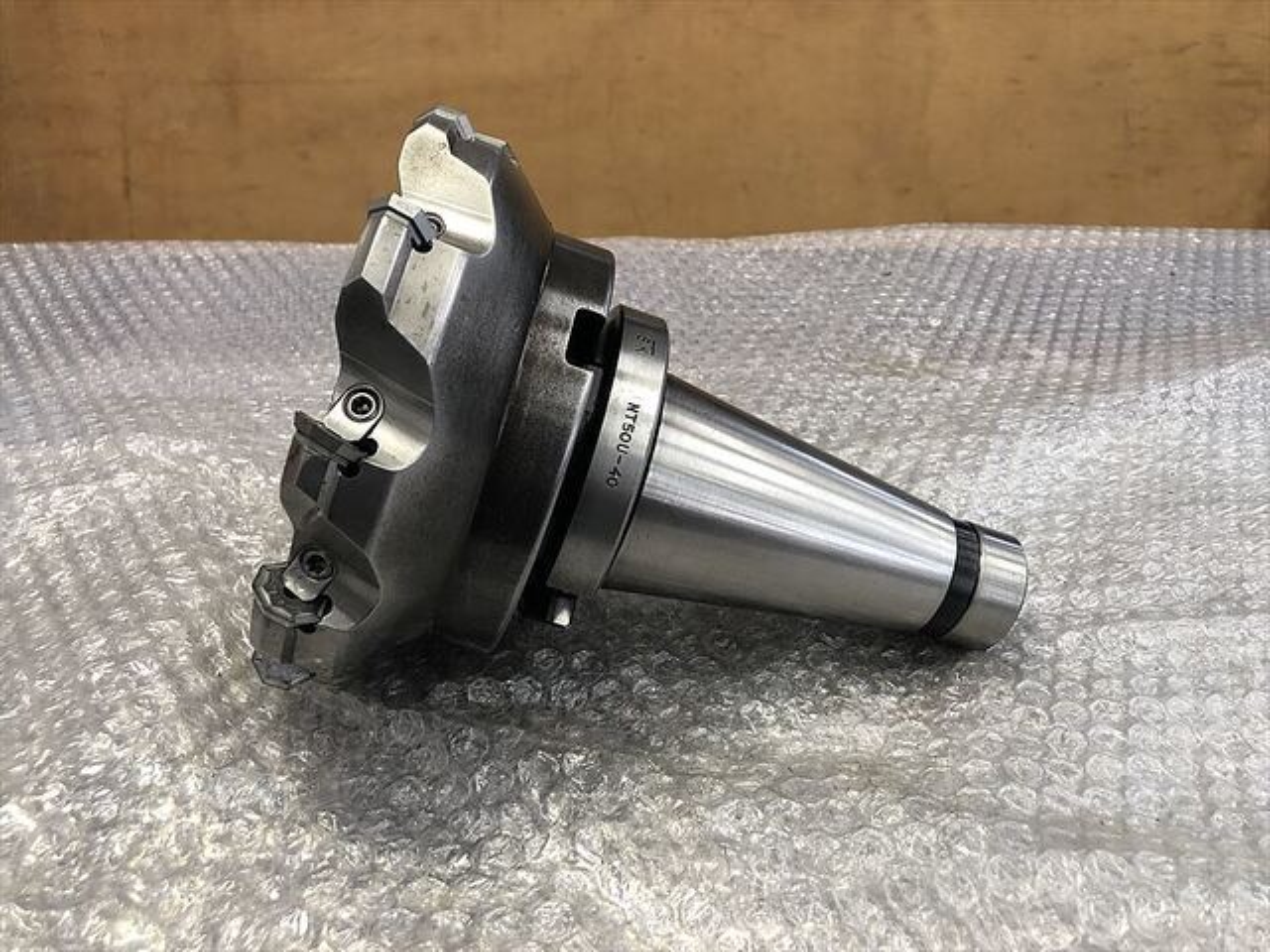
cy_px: 476
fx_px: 1027
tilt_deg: -35.3
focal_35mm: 28
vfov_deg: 49.7
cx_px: 635
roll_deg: -1.3
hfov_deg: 63.4
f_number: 1.8
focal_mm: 3.99
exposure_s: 1/33
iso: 40
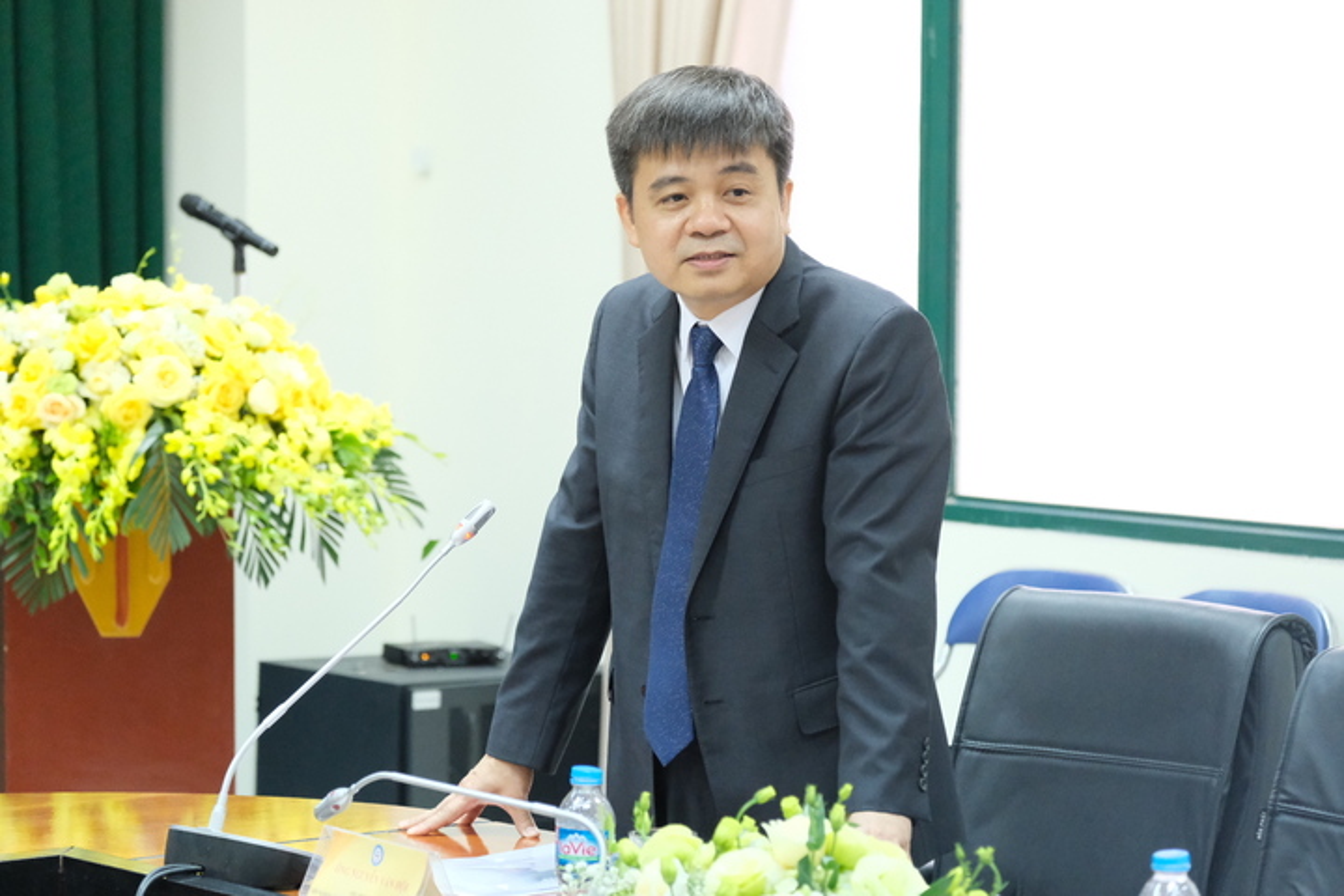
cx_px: 672
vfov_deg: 11.1
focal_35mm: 123
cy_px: 448
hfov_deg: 16.7
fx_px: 4592
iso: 8000
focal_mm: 81.9
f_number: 3.8
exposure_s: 1/125
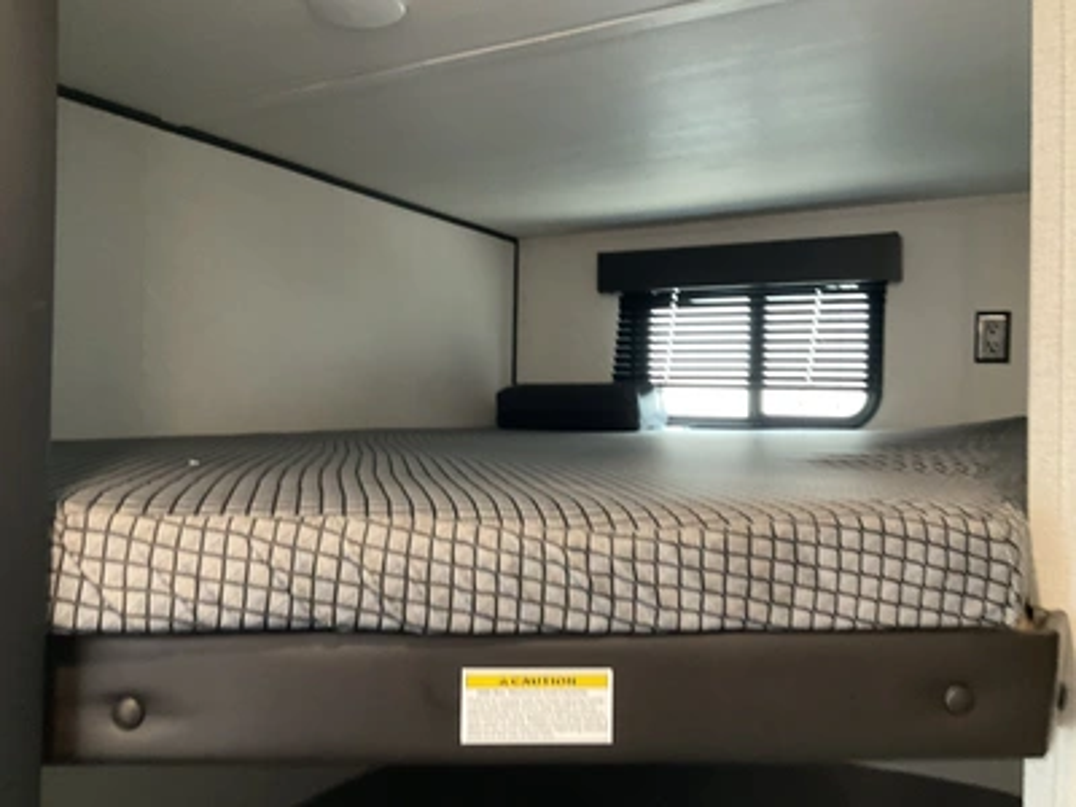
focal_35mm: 29
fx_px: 901
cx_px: 538
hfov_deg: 61.7
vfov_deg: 48.2
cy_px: 404
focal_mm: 3
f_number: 1.8
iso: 320
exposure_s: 1/40
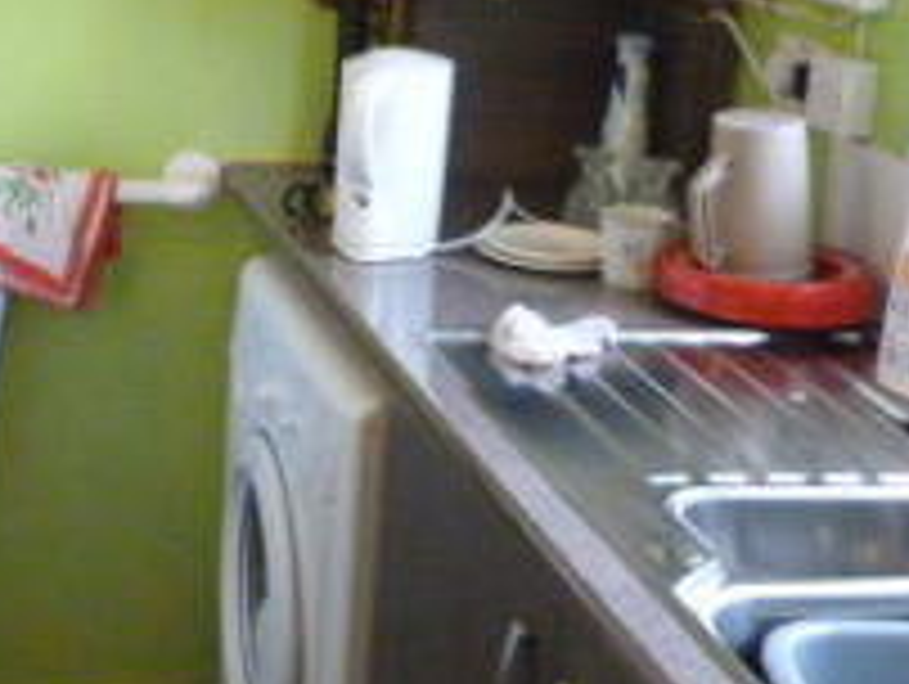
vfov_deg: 20.3
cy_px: 142
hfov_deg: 25.6
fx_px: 1893
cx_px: -7
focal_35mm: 72
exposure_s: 1/25
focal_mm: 4.5
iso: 800
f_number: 2.8
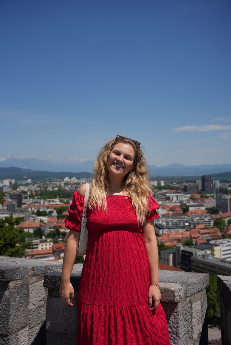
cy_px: 172
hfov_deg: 37.2
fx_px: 343
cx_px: 116
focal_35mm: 36
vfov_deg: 53.5
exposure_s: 1/2500
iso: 100
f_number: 4.5
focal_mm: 35.7
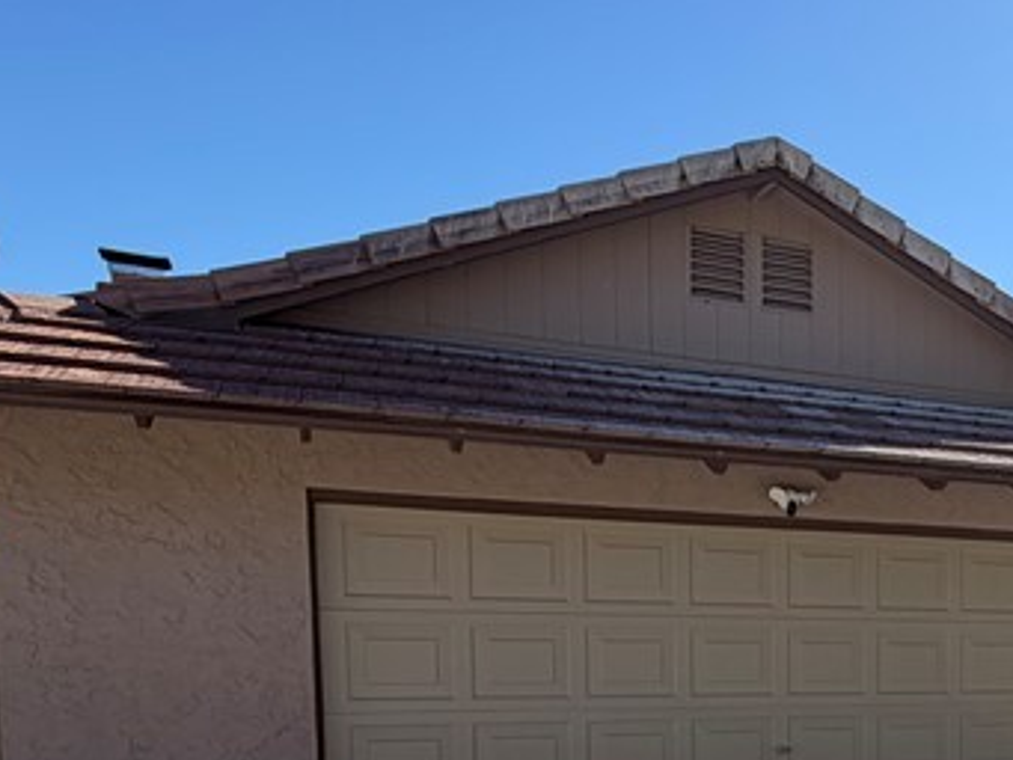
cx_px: 1019
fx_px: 1230
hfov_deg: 39.4
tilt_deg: -4.5
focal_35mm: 42
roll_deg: -0.4
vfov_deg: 32.0
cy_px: 739
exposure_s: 1/853
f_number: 2.2
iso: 20
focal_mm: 2.22
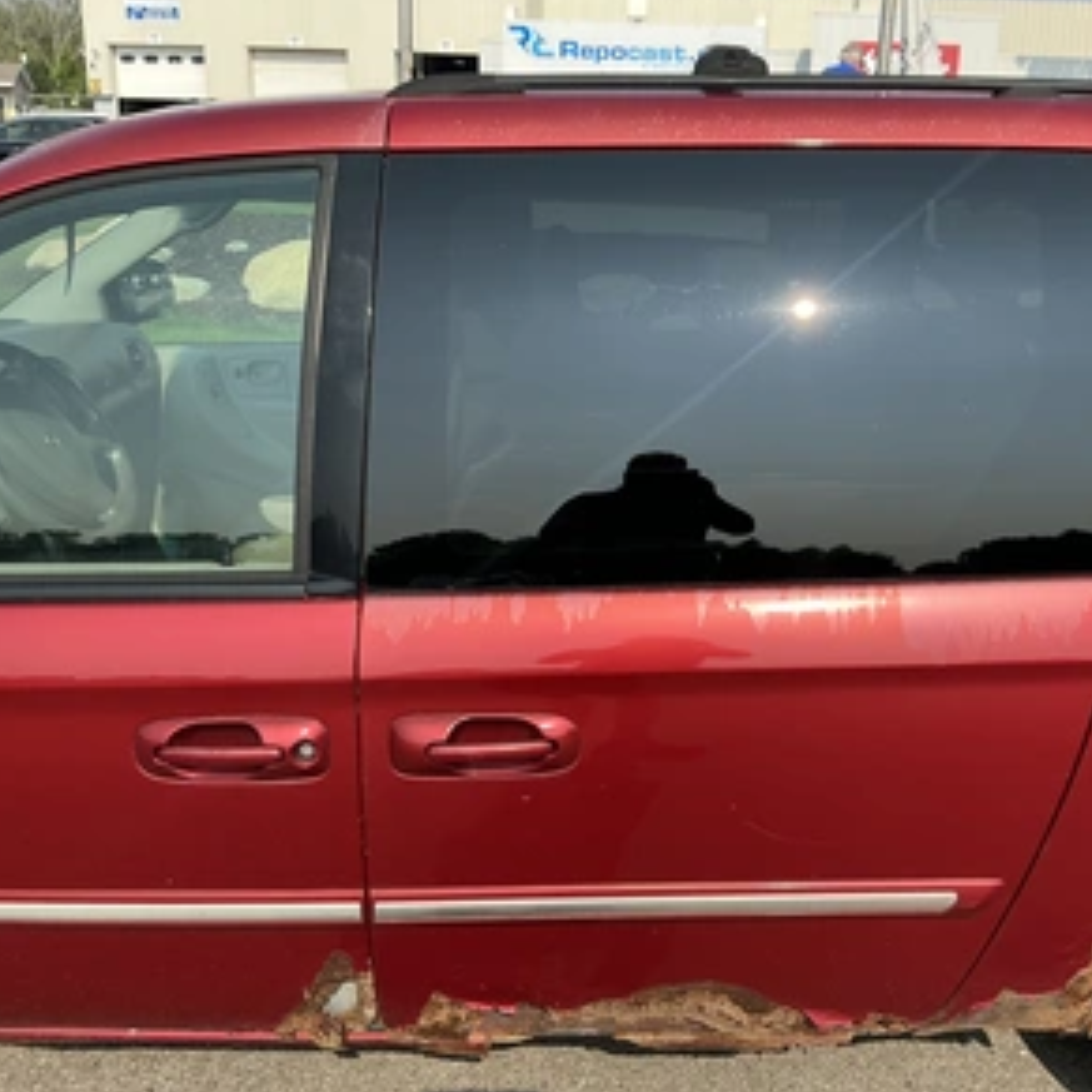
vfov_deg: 48.4
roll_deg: -1.2
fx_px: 1213
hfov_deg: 48.1
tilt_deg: -16.9
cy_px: 552
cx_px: 660
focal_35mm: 34
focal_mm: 3
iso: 25
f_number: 1.8
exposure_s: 1/1121
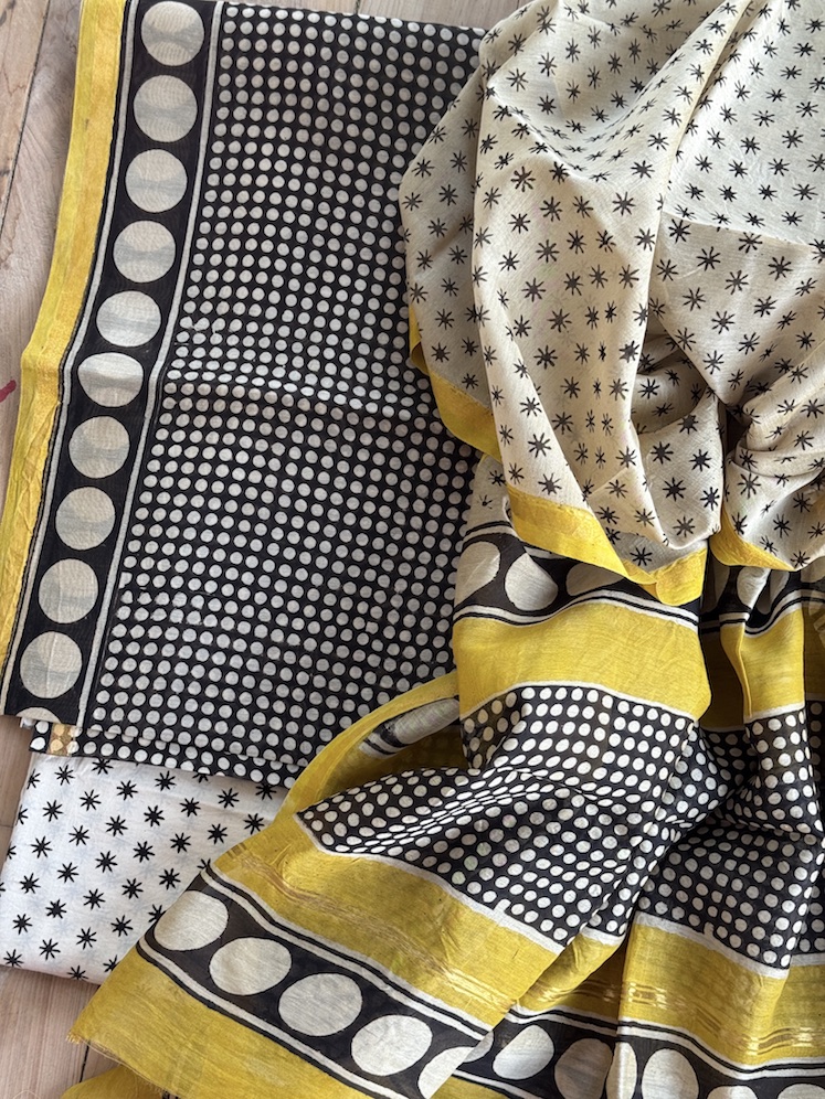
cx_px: 412
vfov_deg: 39.7
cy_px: 550
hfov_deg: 30.3
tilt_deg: -81.2
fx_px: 1525
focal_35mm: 48
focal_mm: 6.76
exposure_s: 1/159
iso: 64
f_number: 1.78
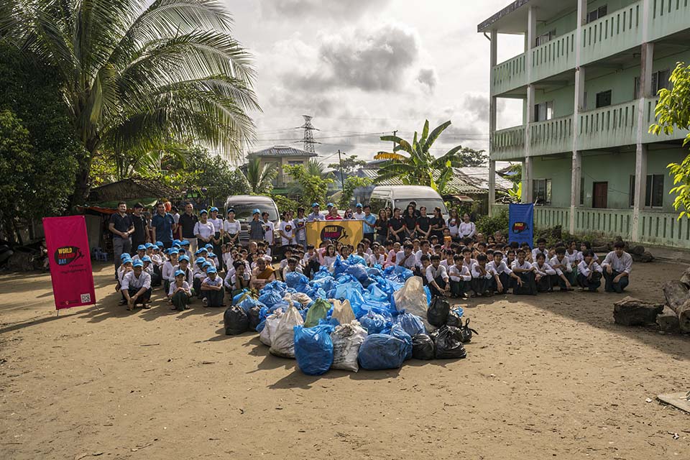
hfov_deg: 73.7
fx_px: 460
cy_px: 230
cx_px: 345
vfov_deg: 53.1
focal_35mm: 24
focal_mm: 24
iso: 220
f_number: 8
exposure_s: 1/640
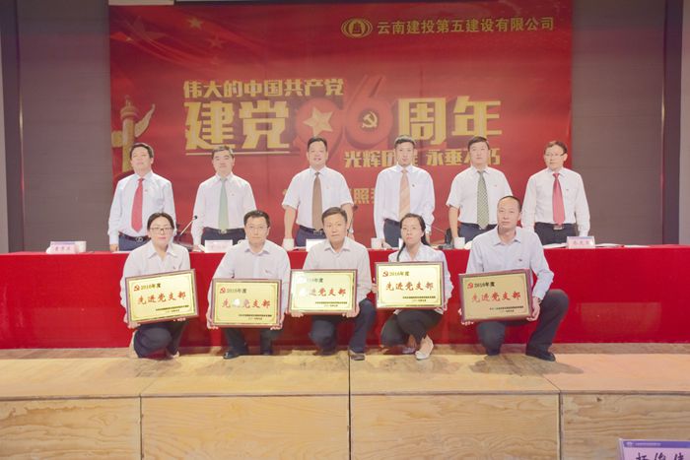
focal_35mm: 39
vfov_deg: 34.2
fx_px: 748
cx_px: 345
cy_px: 230
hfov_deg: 49.5
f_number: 4.5
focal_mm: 26
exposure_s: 1/80
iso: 500
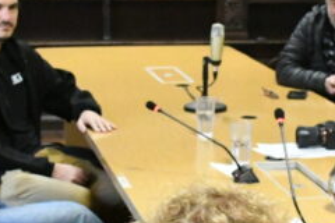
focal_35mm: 141
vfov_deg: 9.7
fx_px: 1312
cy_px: 146
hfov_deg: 14.3
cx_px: 336
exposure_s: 1/250
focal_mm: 22
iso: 12800
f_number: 4
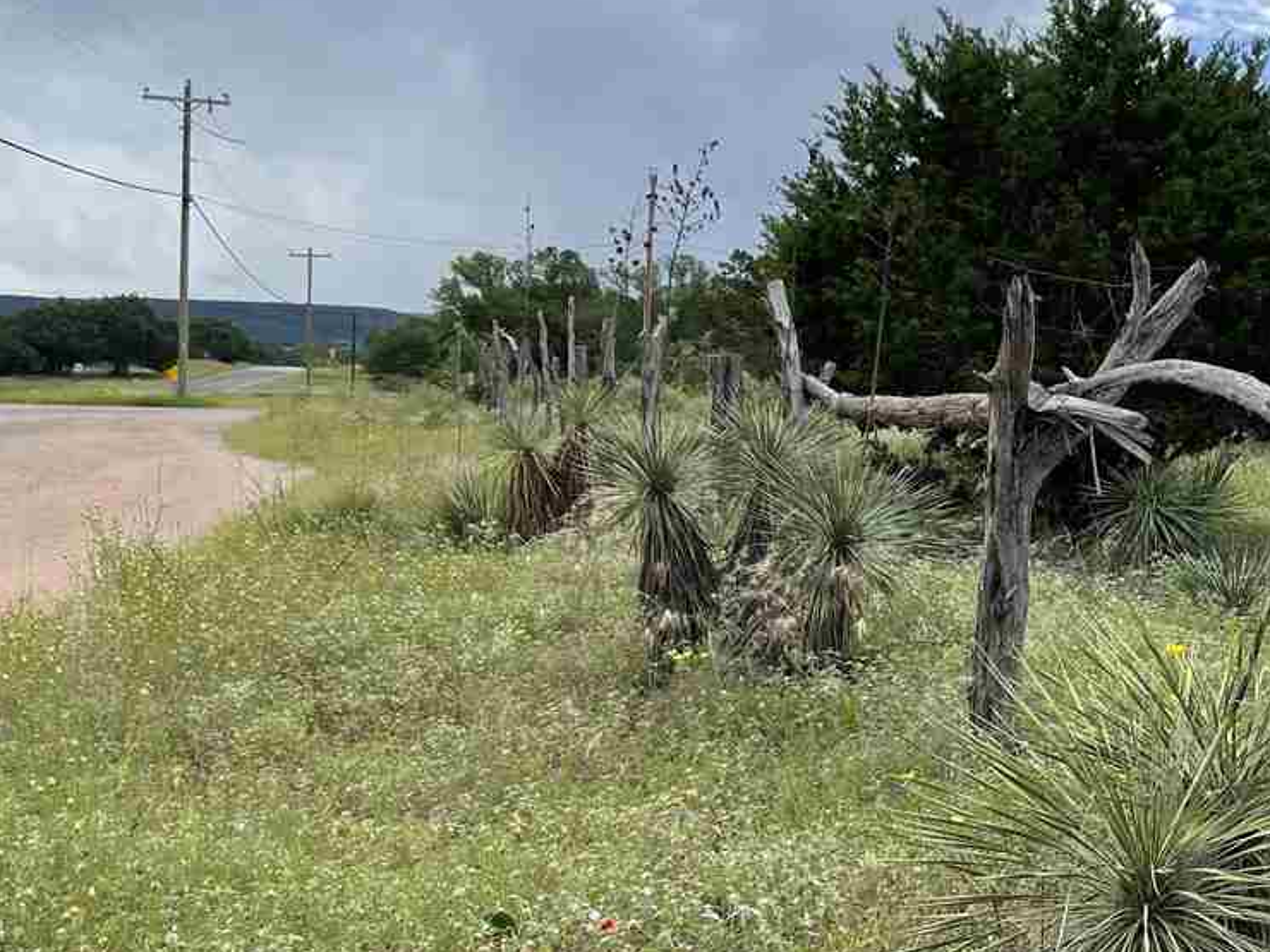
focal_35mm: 45
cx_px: 1083
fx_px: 1651
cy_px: 453
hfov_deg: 39.7
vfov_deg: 32.2
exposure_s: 1/2747
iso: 32
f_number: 1.6
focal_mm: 4.2
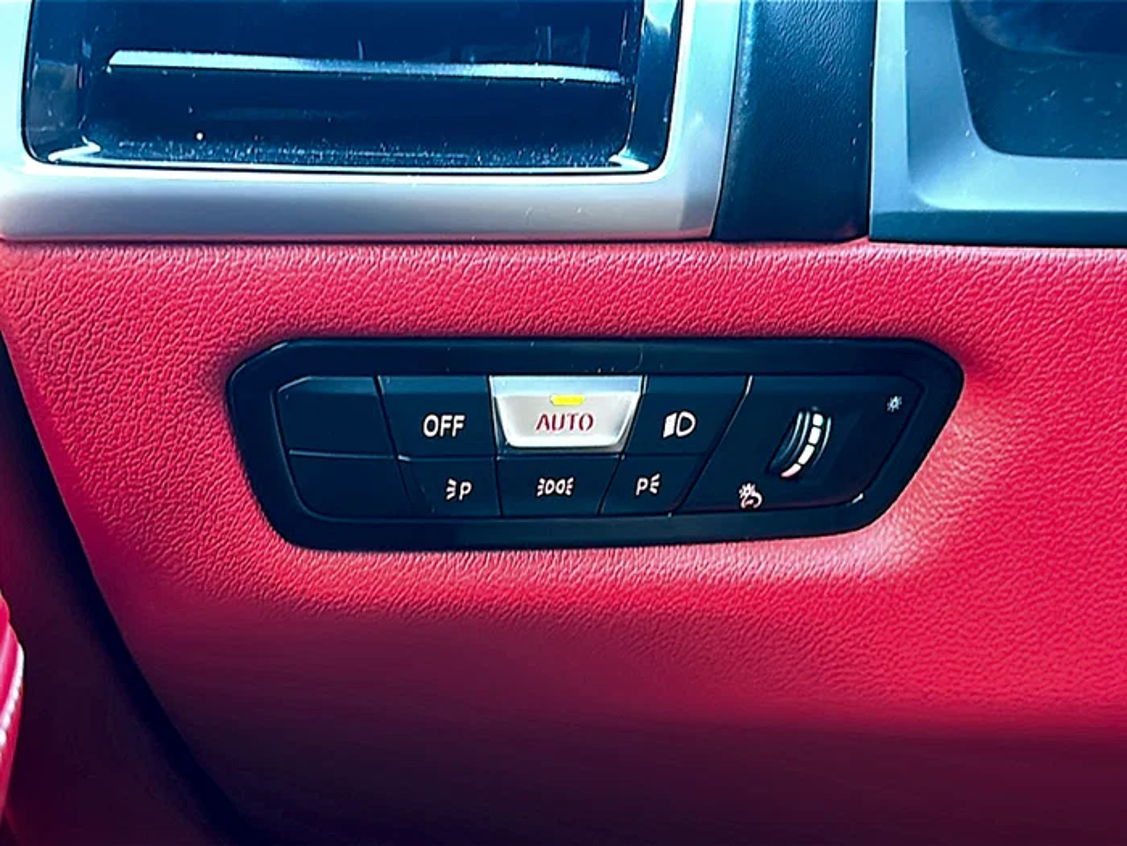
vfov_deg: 35.1
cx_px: 564
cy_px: 423
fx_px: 1335
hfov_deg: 45.8
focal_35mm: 41
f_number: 1.78
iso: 320
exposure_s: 1/50
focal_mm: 6.86
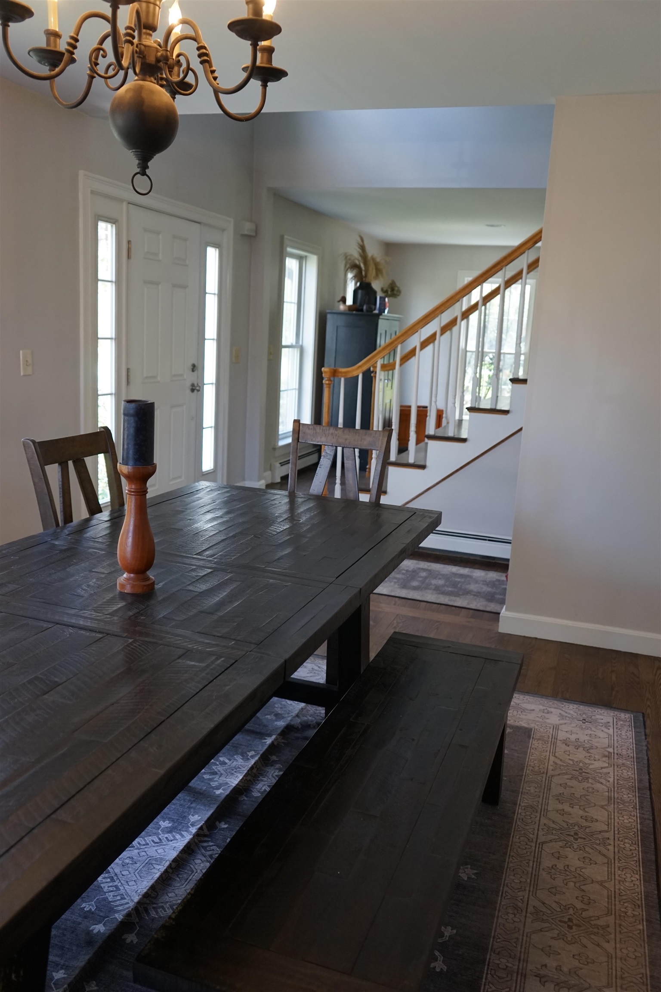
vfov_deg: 63.7
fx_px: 799
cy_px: 496
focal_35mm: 29
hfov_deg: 45.0
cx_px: 330
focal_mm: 29
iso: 1250
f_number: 4
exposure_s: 1/160
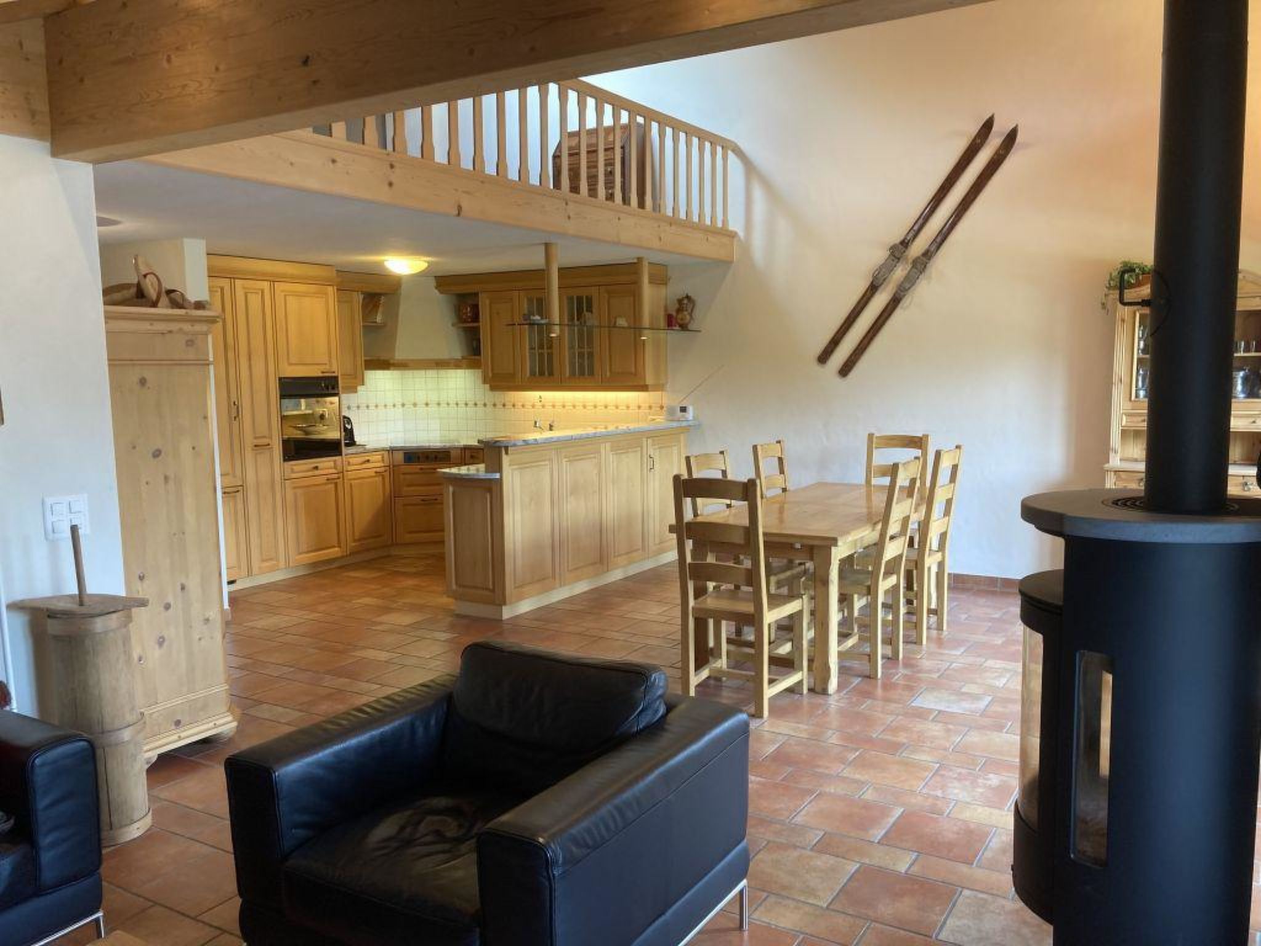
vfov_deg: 49.7
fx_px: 1020
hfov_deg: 63.4
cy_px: 473
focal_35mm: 28
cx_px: 630
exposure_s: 1/50
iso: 80
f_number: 1.8
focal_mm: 3.99
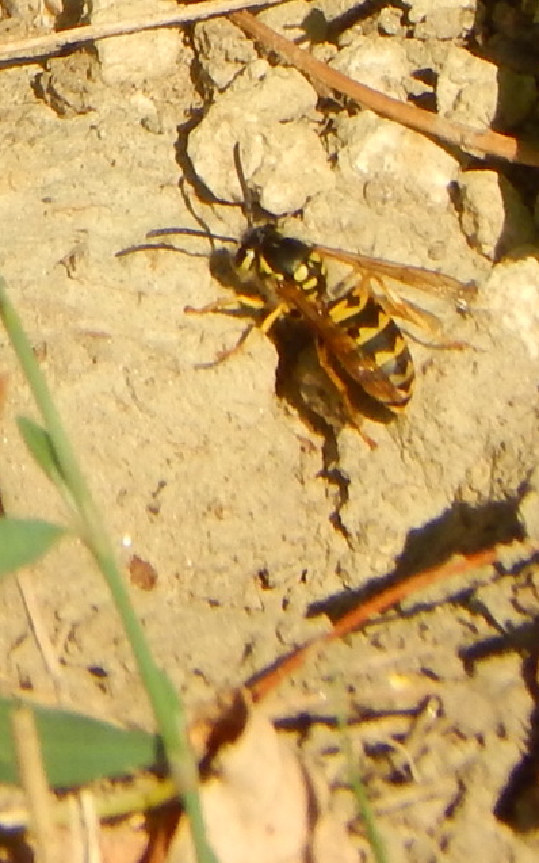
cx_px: 441
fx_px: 14176
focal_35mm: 603
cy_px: 431
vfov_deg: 3.5
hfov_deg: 2.2
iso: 125
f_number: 5.7
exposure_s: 1/500
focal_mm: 76.4
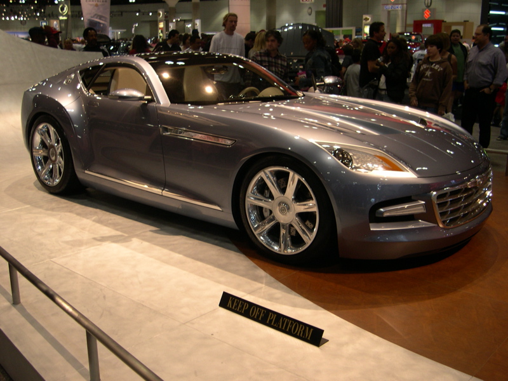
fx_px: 558
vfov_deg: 37.7
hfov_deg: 49.0
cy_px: 190
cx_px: 254
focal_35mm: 38
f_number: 2.8
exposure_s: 1/41.1
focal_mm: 8
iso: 100
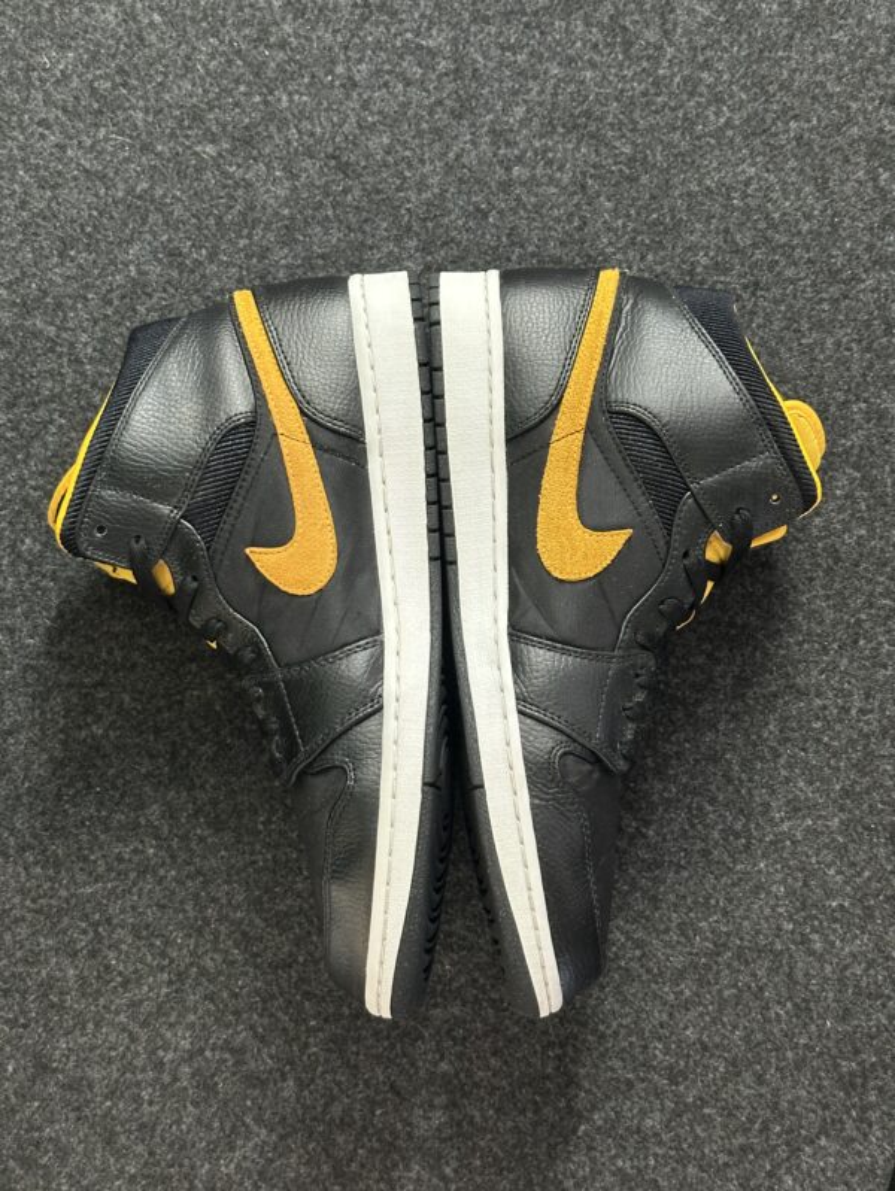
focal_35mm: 48
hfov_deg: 30.3
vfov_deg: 39.6
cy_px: 596
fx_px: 1653
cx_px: 448
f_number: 1.78
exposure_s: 1/34
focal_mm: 6.86
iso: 400
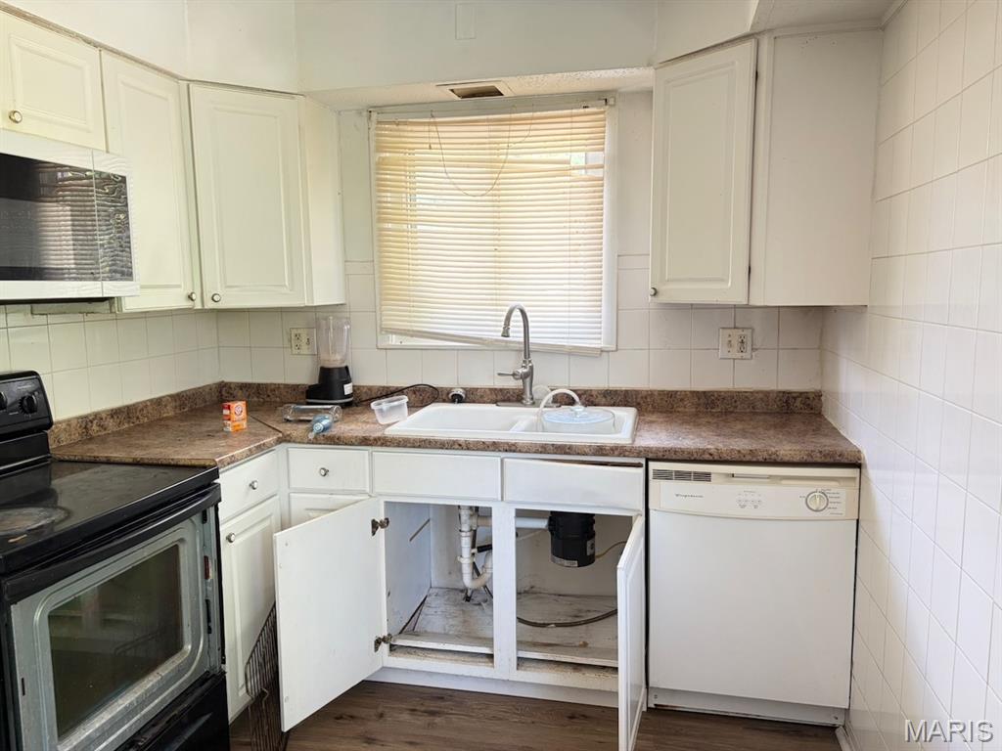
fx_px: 753
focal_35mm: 26
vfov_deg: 53.1
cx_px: 501
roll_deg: +0.6
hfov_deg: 67.3
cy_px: 376
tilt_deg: -5.0
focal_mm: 5.96
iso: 160
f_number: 1.6
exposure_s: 1/60
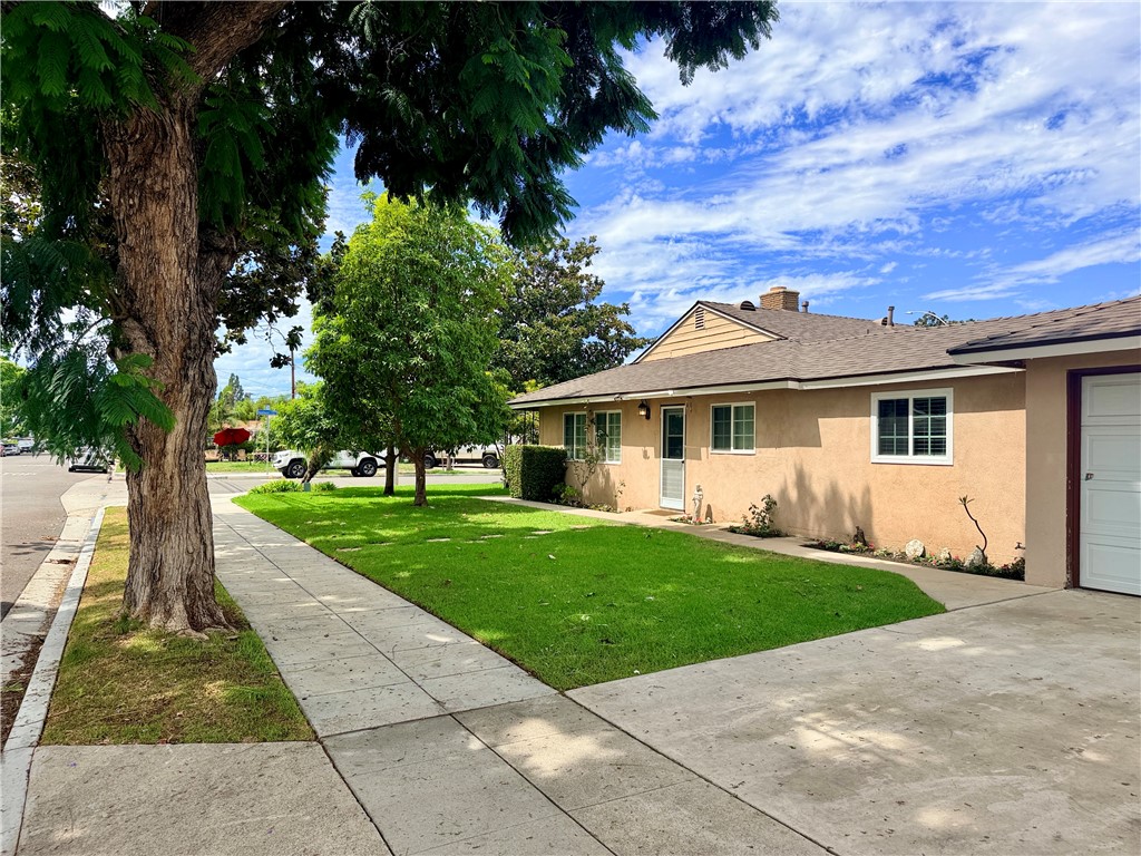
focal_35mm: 24
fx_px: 791
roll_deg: -0.7
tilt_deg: +1.6
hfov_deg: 71.6
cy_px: 428
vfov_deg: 56.8
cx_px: 570
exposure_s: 1/3953
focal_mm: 6.76
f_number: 1.78
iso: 80
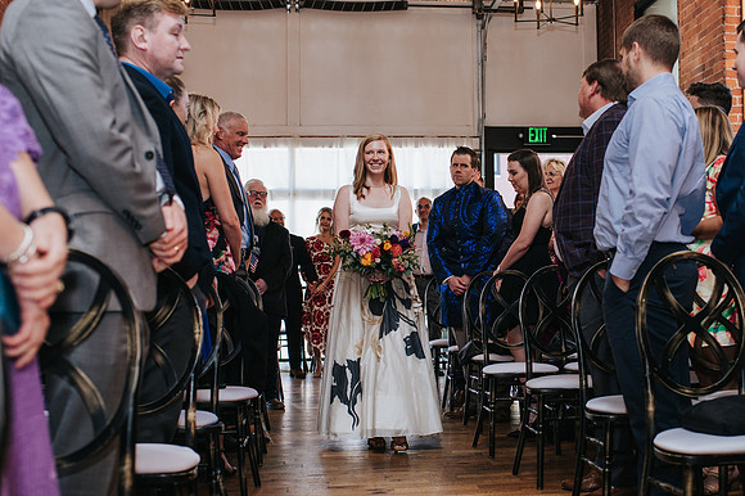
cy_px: 279
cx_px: 462
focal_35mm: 52
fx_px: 1067
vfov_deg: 26.2
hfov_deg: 38.3
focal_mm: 35
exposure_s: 1/200
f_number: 3.2
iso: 560
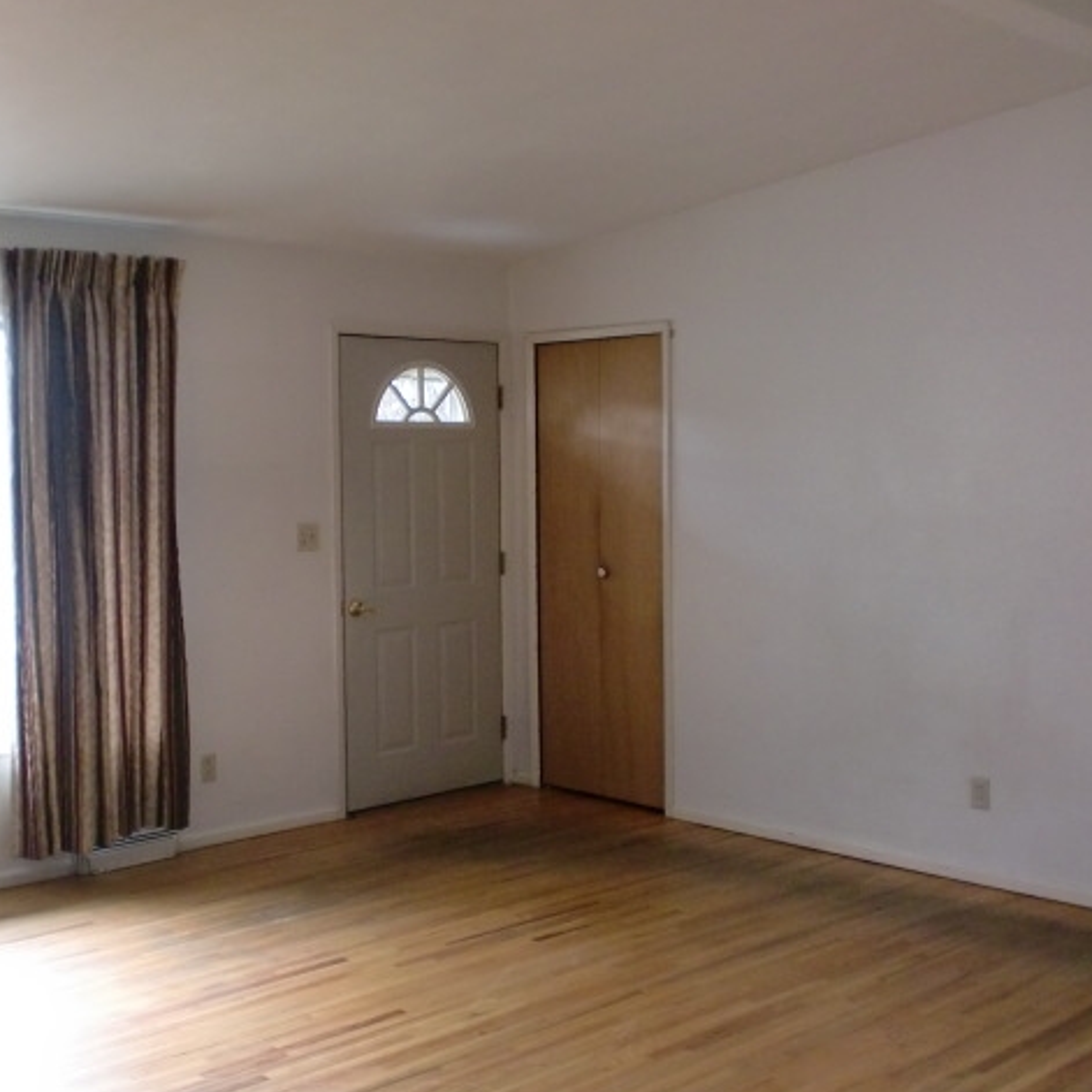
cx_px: 445
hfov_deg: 39.9
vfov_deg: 40.0
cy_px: 547
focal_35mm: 42
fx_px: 1499
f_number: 3.1
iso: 250
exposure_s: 1/60
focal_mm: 6.3
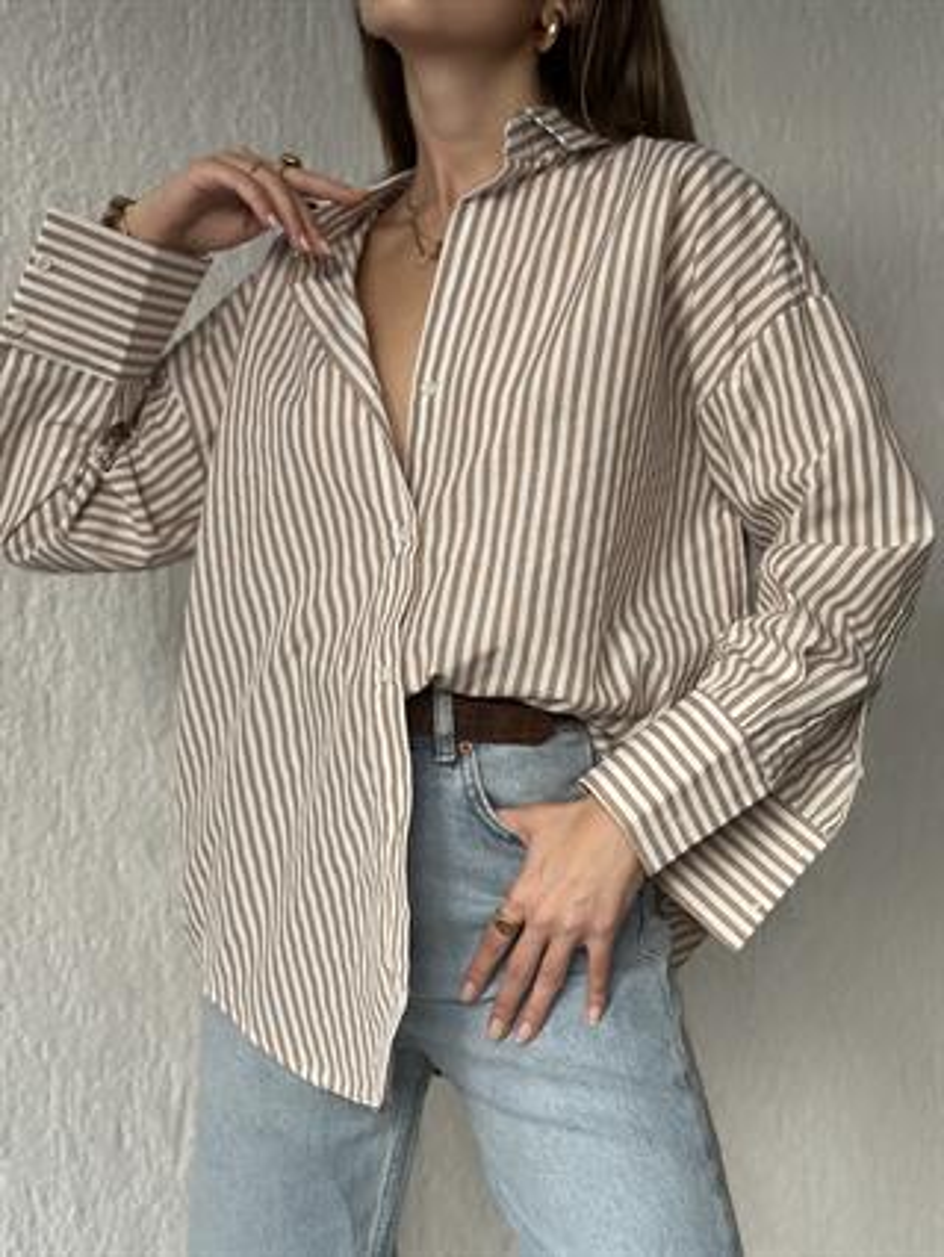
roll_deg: +1.1
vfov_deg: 39.6
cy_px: 628
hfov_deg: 30.3
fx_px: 1744
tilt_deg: -1.9
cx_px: 472
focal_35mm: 48
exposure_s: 1/121
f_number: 1.78
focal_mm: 6.86
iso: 80
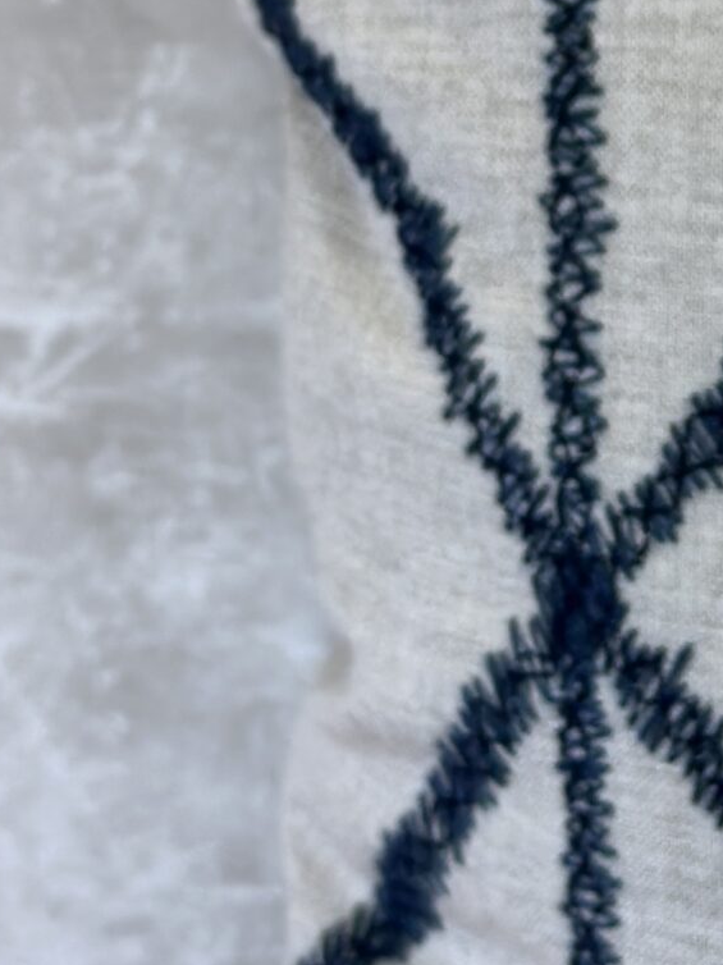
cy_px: 27
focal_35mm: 163
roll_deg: +1.2
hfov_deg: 8.9
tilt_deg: -14.0
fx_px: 4542
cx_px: 1112
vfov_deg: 12.0
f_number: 1.78
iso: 80
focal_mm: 6.86
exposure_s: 1/191
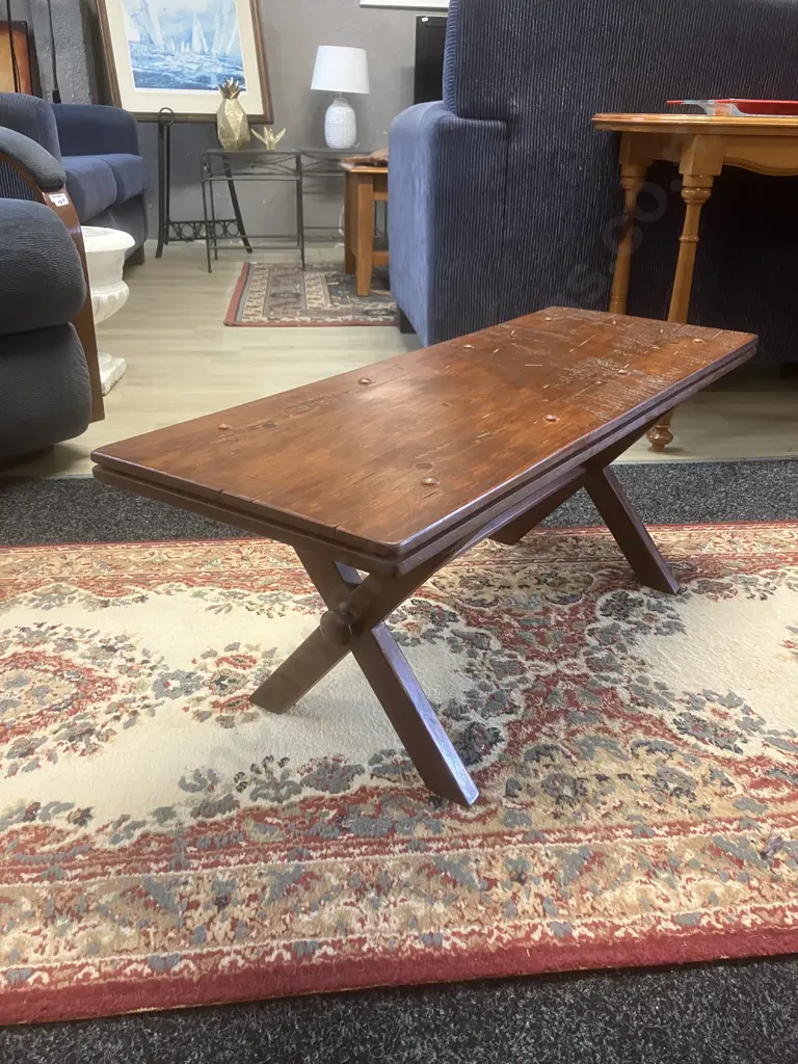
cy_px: 532
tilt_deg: -23.2
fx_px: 861
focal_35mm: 28
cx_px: 399
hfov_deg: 49.7
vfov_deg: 63.4
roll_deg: -1.5
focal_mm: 3.99
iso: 250
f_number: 1.8
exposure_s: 1/50
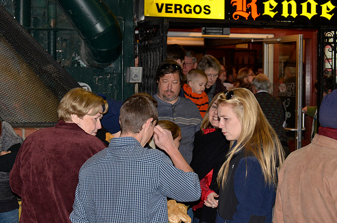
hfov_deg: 22.7
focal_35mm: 90
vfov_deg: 15.1
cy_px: 112
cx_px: 168
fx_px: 841
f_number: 5.3
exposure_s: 1/60
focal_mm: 60
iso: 800
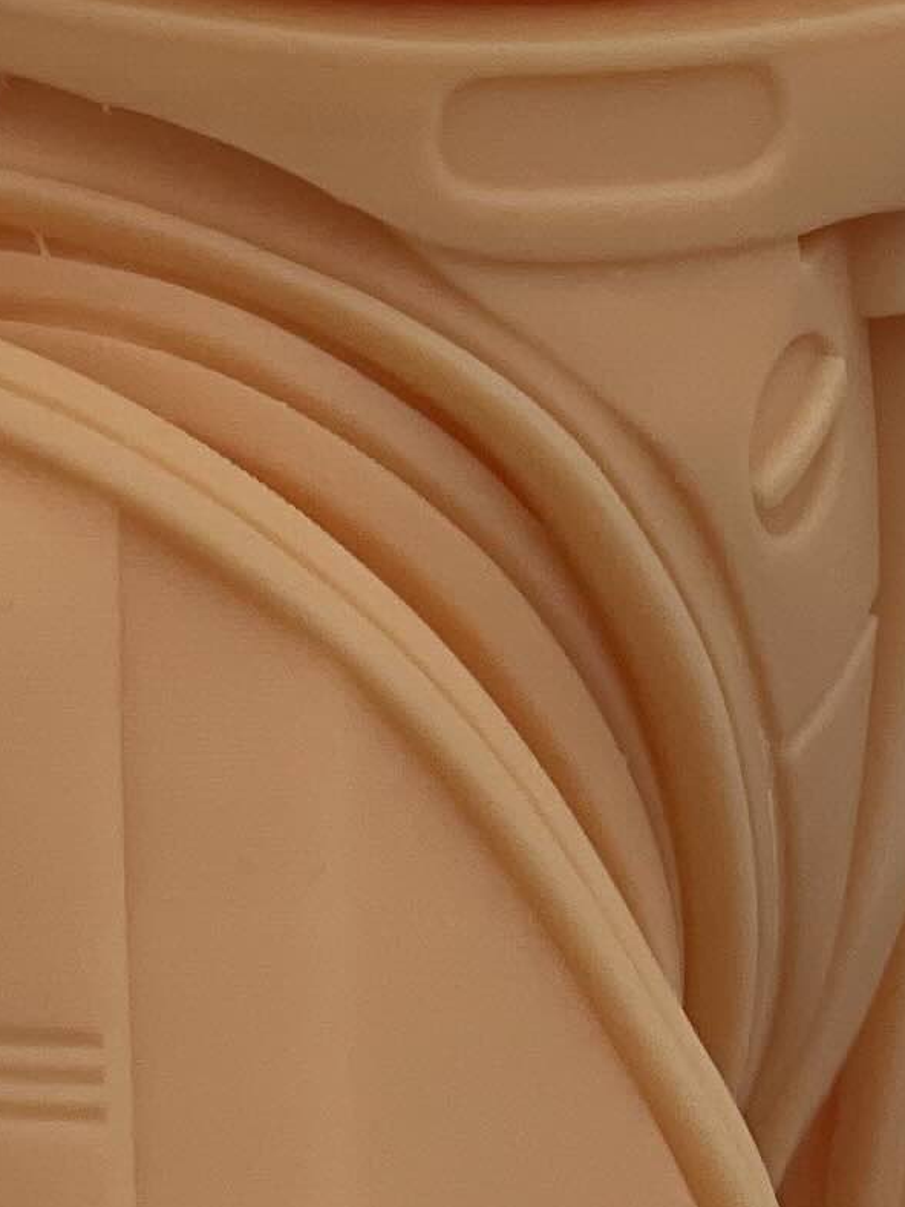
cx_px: 369
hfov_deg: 5.6
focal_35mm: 266
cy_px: -1797
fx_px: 9272
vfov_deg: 7.0
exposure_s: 1/184
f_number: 2
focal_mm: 6
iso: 25
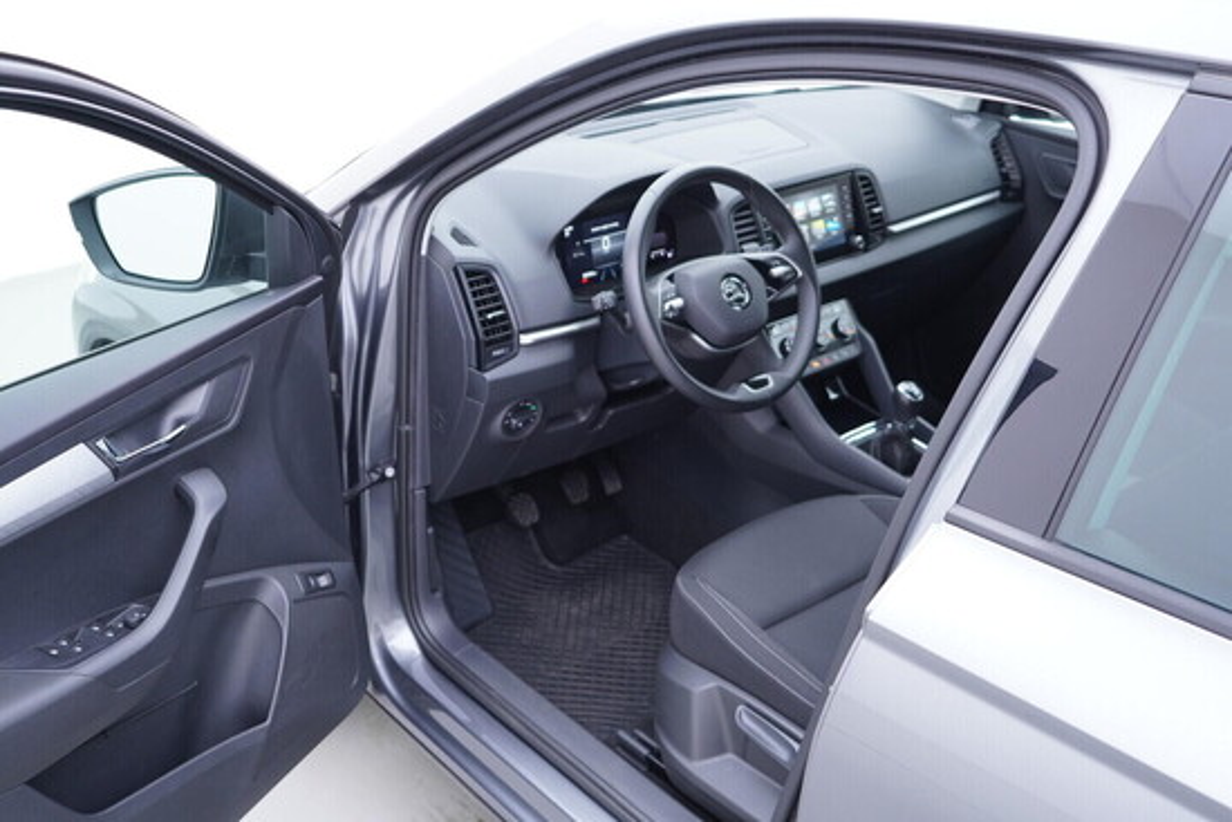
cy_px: 411
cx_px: 616
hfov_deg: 53.1
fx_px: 1232
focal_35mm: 36
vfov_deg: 36.9
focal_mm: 24
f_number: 2.8
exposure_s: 1/40
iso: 250
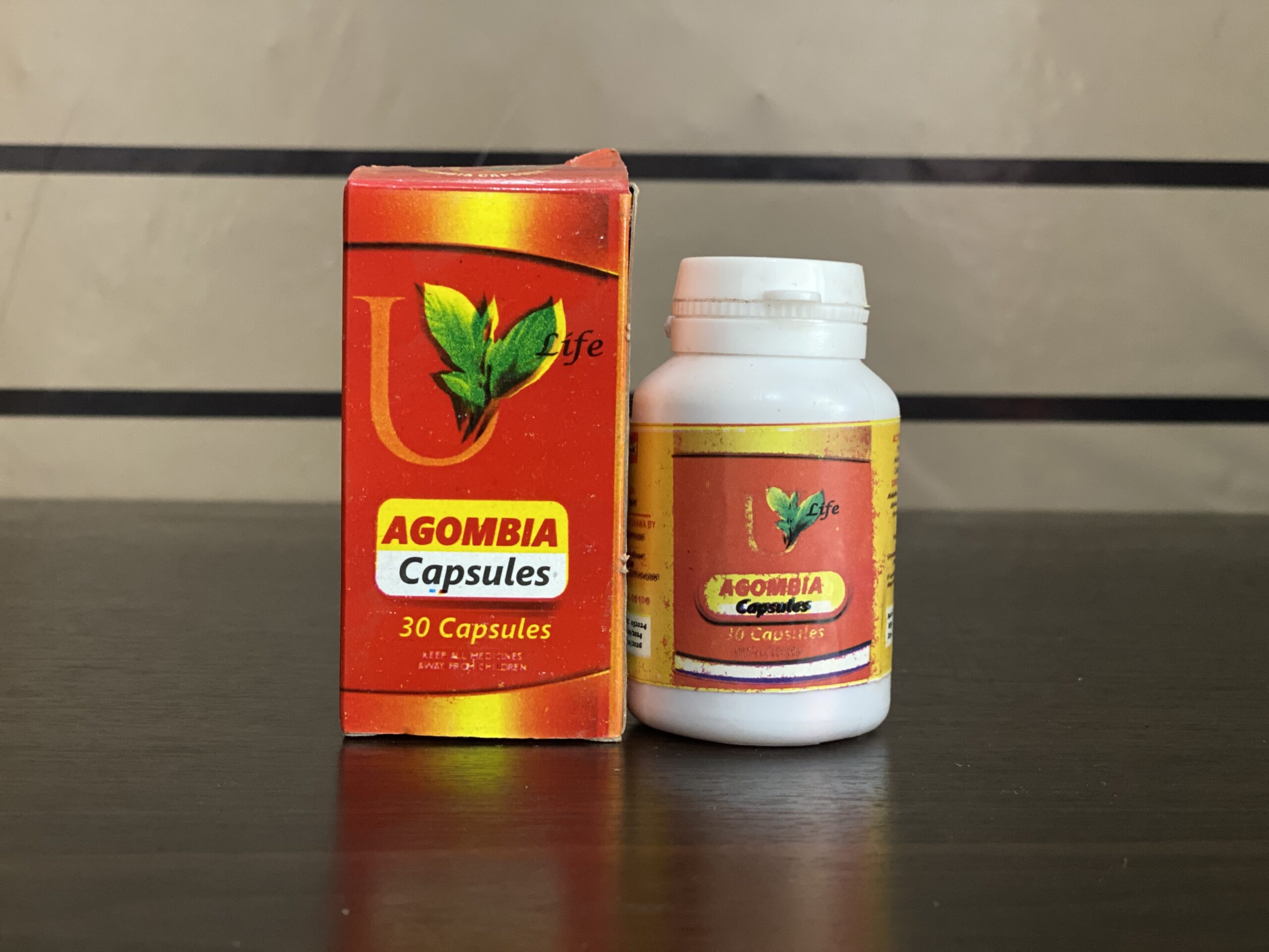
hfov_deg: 36.8
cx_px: 634
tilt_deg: -4.4
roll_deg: +0.6
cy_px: 476
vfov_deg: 28.0
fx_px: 1906
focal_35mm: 52
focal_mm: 6
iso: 250
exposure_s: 1/40
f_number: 2
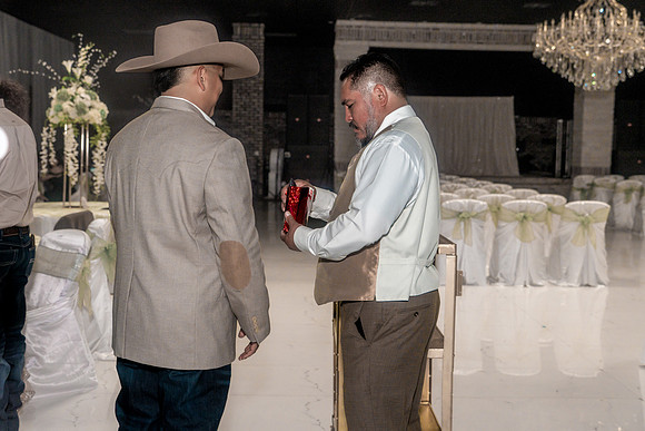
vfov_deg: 30.5
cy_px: 216
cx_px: 322
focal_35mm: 44
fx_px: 788
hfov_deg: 44.5
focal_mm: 44
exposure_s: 1/250
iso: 2000
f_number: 4
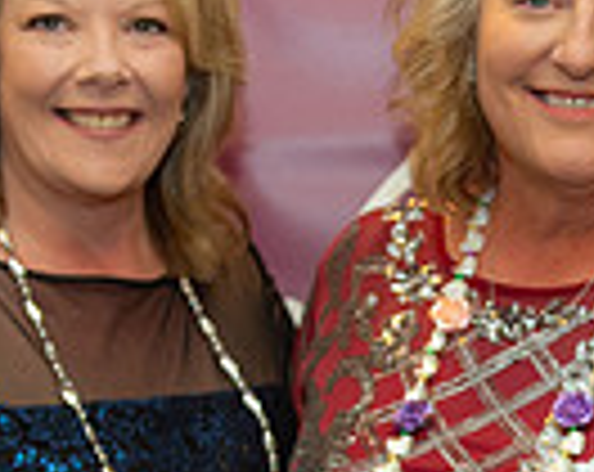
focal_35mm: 157
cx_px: 630
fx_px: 2754
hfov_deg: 12.1
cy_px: 593
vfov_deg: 9.6
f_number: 3.5
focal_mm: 38
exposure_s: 1/125
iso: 1000
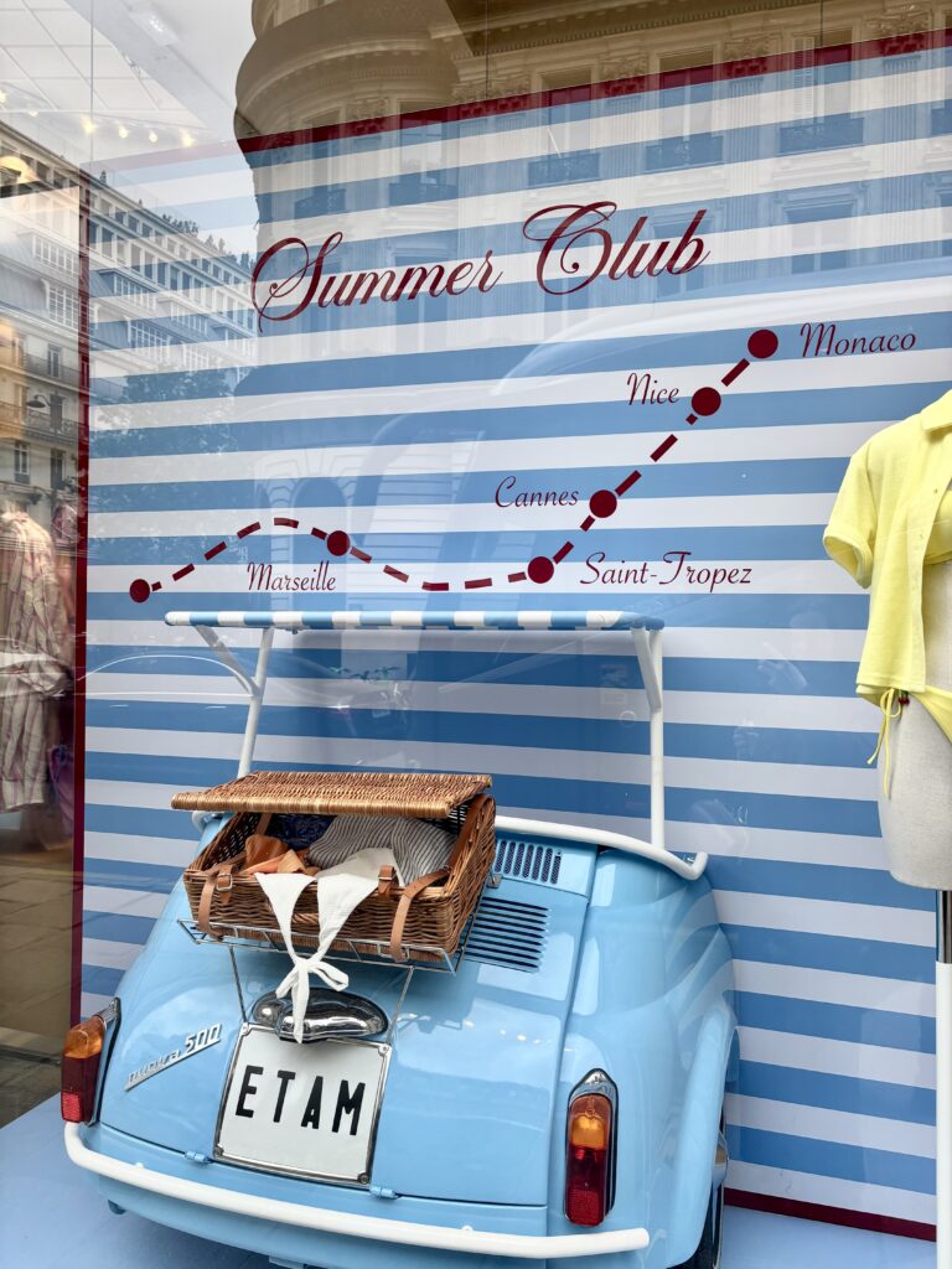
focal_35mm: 26
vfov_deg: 67.3
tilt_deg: -0.7
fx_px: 953
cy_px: 634
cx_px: 476
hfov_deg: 53.1
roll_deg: -0.5
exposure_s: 1/670
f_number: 1.6
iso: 50
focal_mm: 5.96
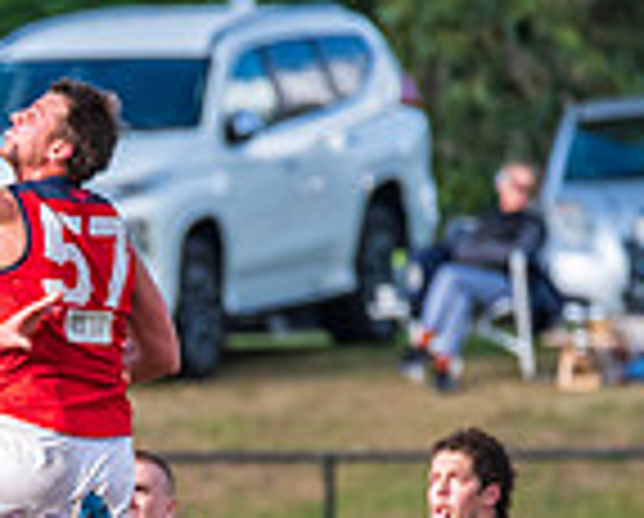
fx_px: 30558
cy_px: 722
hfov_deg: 1.2
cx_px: -393
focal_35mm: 1600
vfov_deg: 1.0
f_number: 7.1
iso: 800
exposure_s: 1/1250
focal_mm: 400
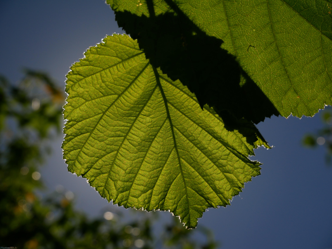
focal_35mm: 64
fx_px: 614
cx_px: 166
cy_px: 124
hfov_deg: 30.3
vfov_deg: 22.9
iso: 200
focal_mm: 32
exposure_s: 1/1600
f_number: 9
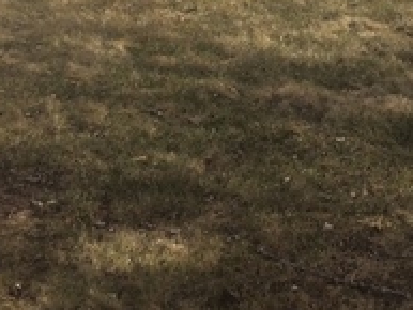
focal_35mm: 96
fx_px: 1146
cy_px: -30
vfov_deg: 15.0
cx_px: 349
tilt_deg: -9.1
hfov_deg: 20.1
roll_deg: +2.4
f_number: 2.2
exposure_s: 1/1866
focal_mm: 4.15
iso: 32
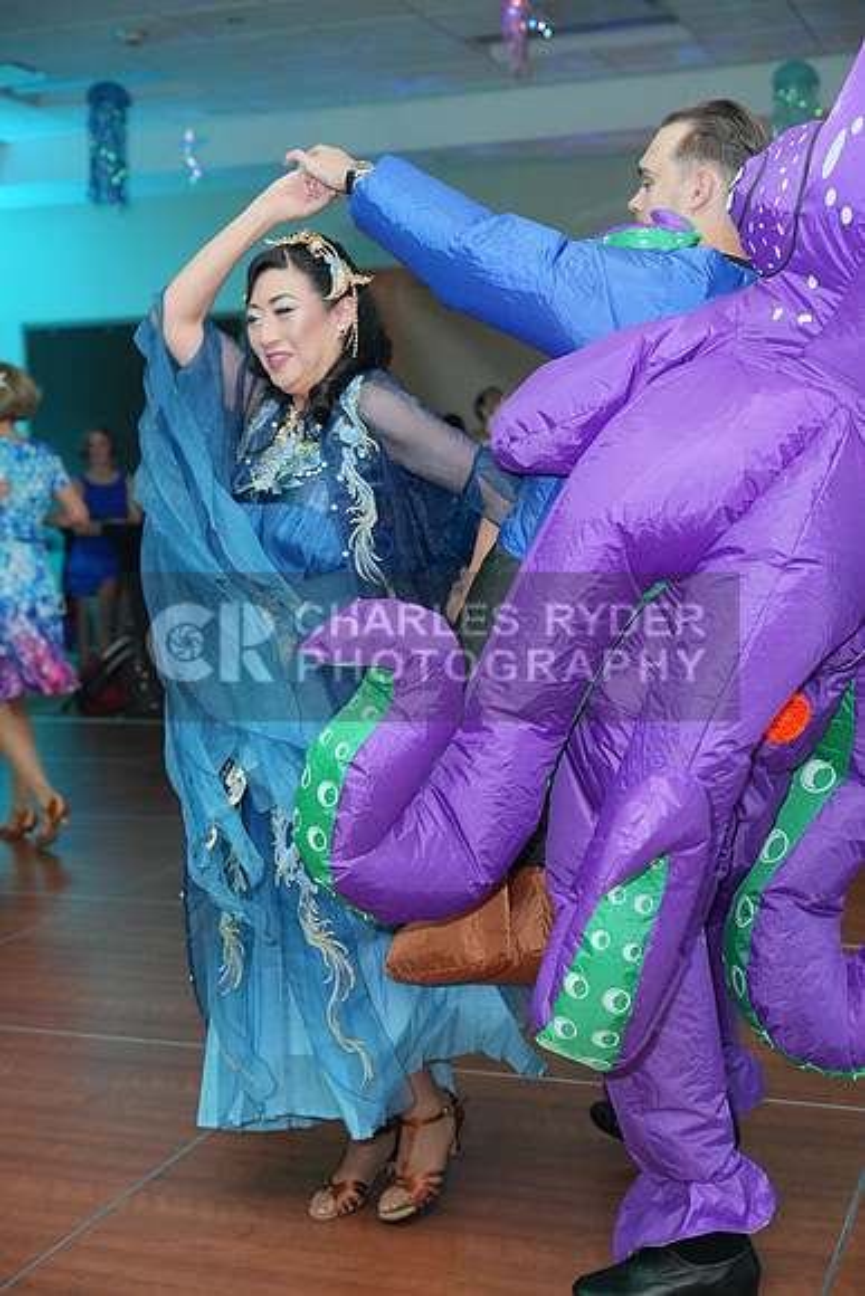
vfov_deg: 39.6
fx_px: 1801
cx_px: 432
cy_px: 648
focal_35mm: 50
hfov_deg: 27.0
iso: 4000
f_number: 4
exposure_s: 1/200
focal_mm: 50
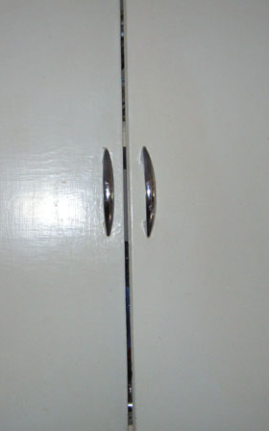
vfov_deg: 37.5
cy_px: 216
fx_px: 633
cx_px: 126
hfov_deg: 24.0
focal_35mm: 54
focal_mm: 6.3
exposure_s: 1/40
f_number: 2.8
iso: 200
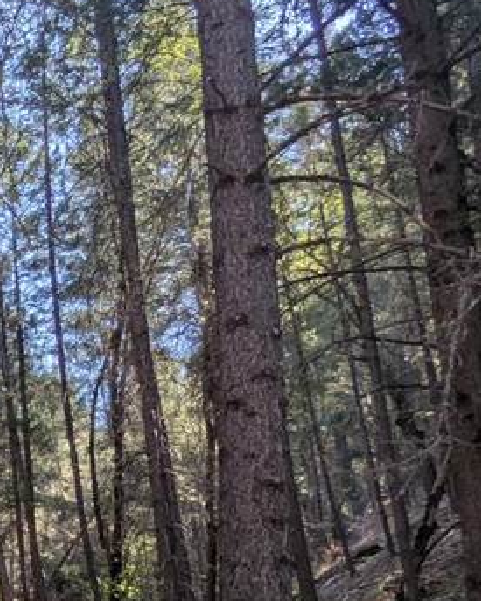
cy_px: 617
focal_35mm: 58
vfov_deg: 30.0
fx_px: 1033
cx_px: -440
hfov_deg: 18.7
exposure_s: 1/628
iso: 46
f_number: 2.2
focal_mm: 2.35
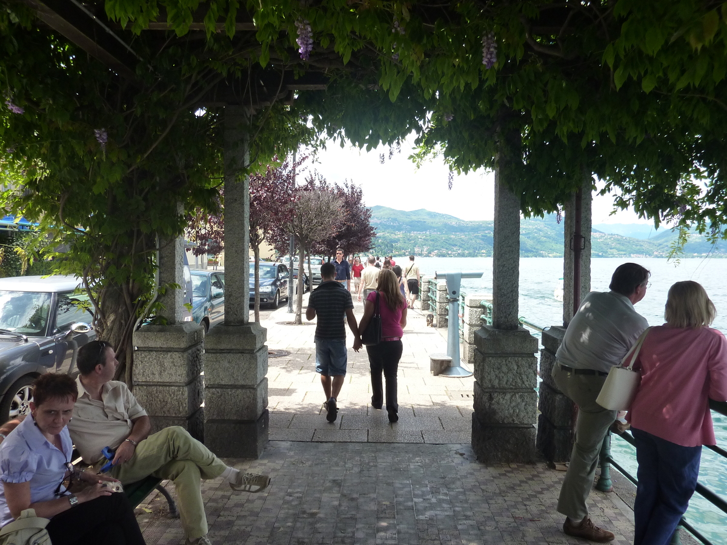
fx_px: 525
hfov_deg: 69.4
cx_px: 364
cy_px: 272
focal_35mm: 25
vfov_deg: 54.9
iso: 160
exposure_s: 1/250
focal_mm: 4.1
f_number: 4
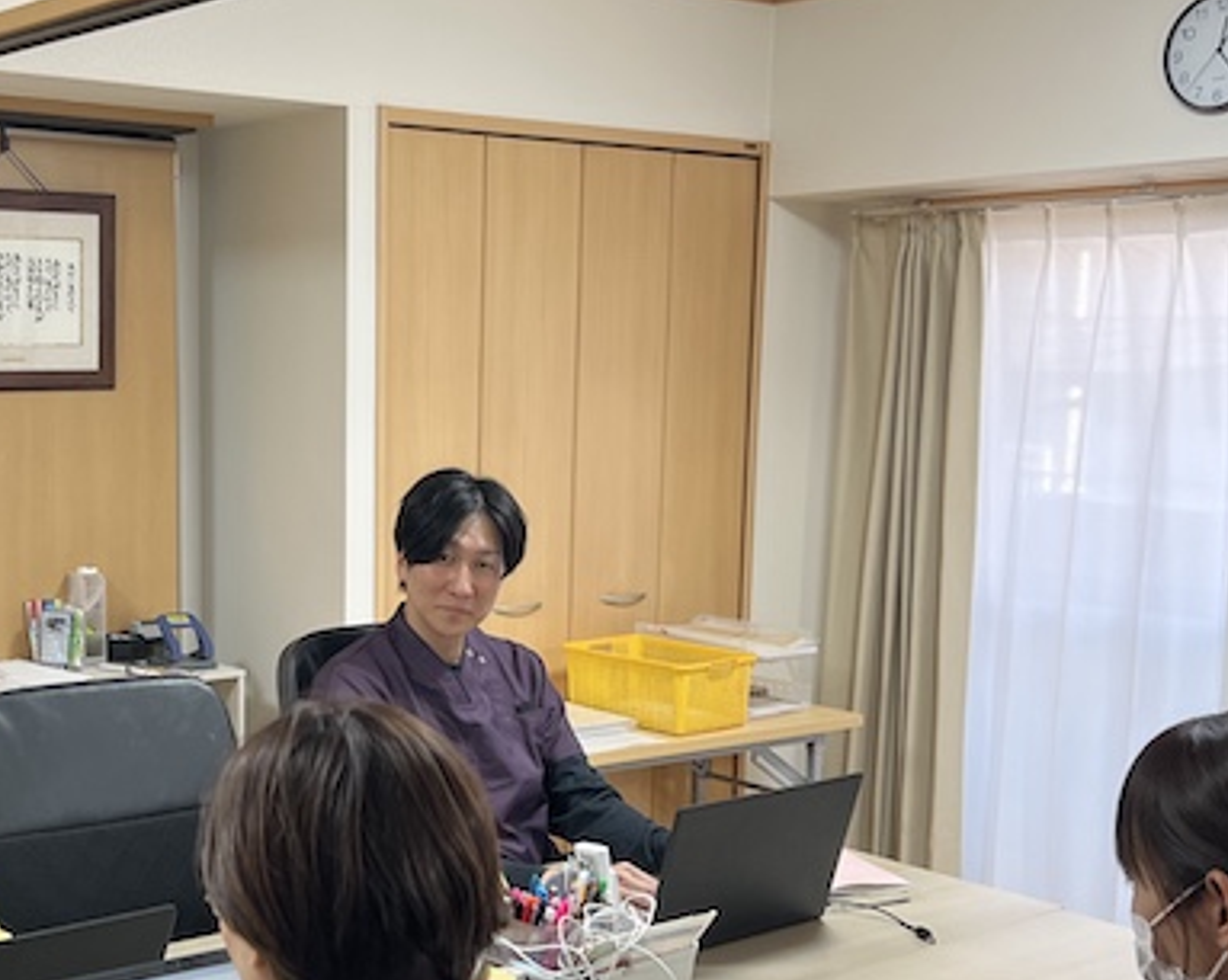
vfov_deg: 28.4
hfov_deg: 34.9
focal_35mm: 53
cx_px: 369
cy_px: 641
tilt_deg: -8.6
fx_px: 1925
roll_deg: -0.3
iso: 64
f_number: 1.5
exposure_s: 1/60
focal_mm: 5.7
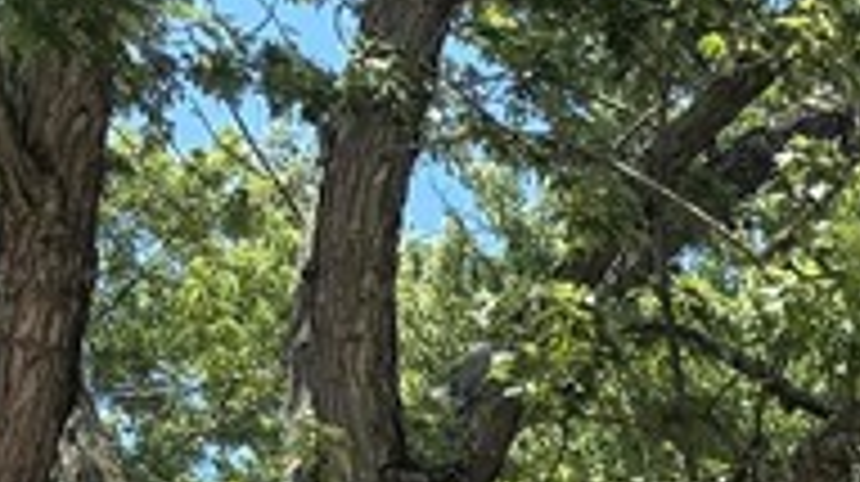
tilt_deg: +5.8
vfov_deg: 6.8
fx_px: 3463
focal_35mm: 152
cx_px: 2103
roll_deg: -1.7
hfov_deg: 11.5
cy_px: 1667
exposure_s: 1/1484
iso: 50
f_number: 1.6
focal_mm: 5.96
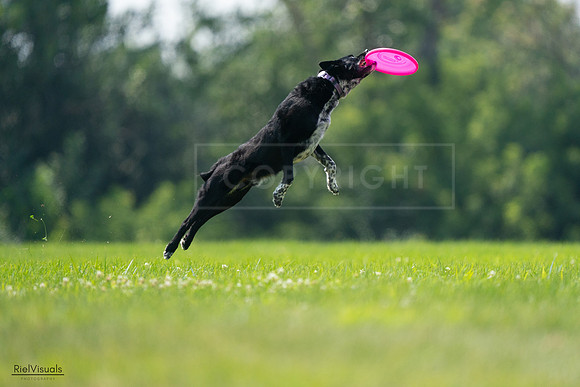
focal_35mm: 600
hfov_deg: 3.4
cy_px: 194
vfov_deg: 2.3
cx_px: 290
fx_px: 9668
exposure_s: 1/4000
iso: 2000
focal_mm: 600
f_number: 6.3
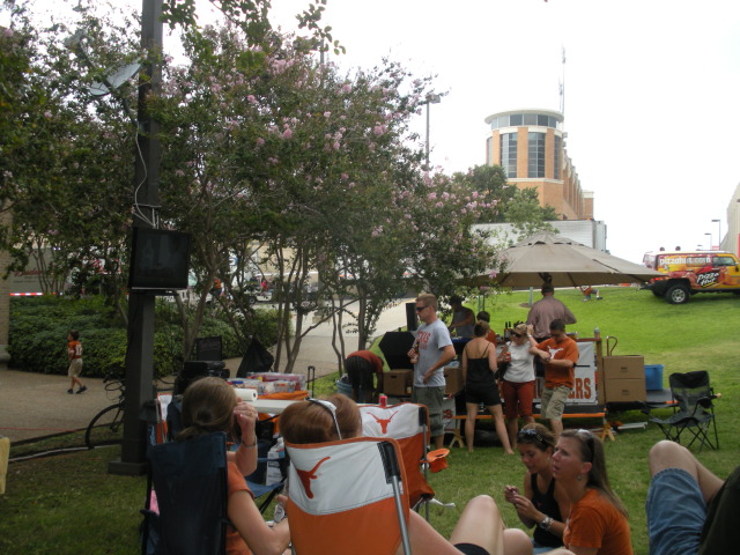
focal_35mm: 36
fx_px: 770
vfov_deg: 39.7
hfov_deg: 51.4
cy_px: 278
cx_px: 370
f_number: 3.5
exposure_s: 1/210
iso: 88
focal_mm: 6.3
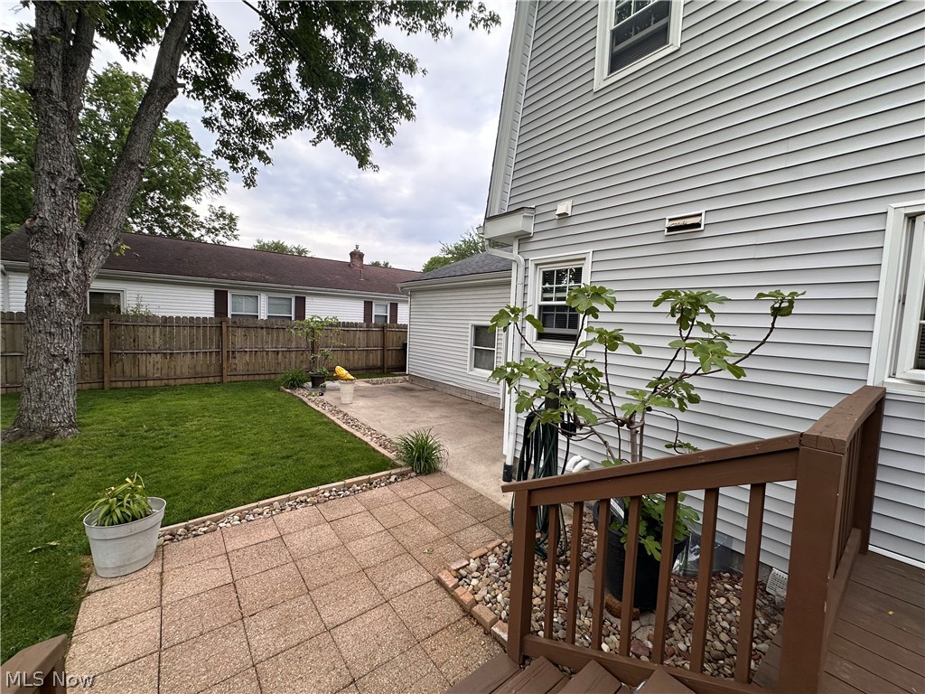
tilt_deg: -3.1
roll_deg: -2.4
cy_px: 347
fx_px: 374
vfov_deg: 85.7
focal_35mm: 14
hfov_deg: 102.1
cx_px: 462
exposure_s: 1/157
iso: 40
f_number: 2.2
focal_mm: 2.22
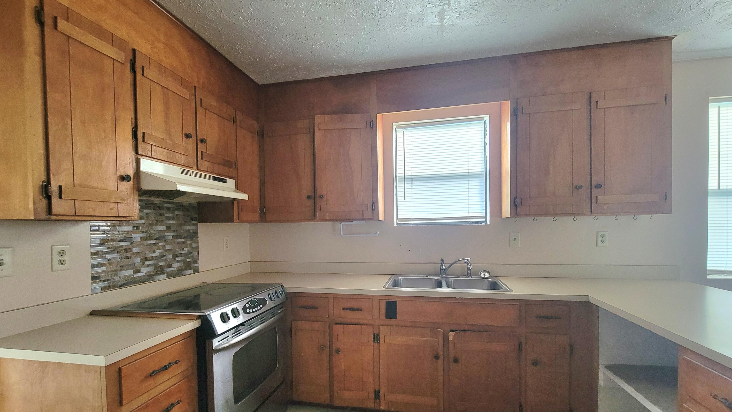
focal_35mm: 15
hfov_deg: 103.0
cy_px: 234
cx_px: 368
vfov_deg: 70.2
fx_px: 291
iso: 400
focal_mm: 2.2
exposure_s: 1/30
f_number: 2.2
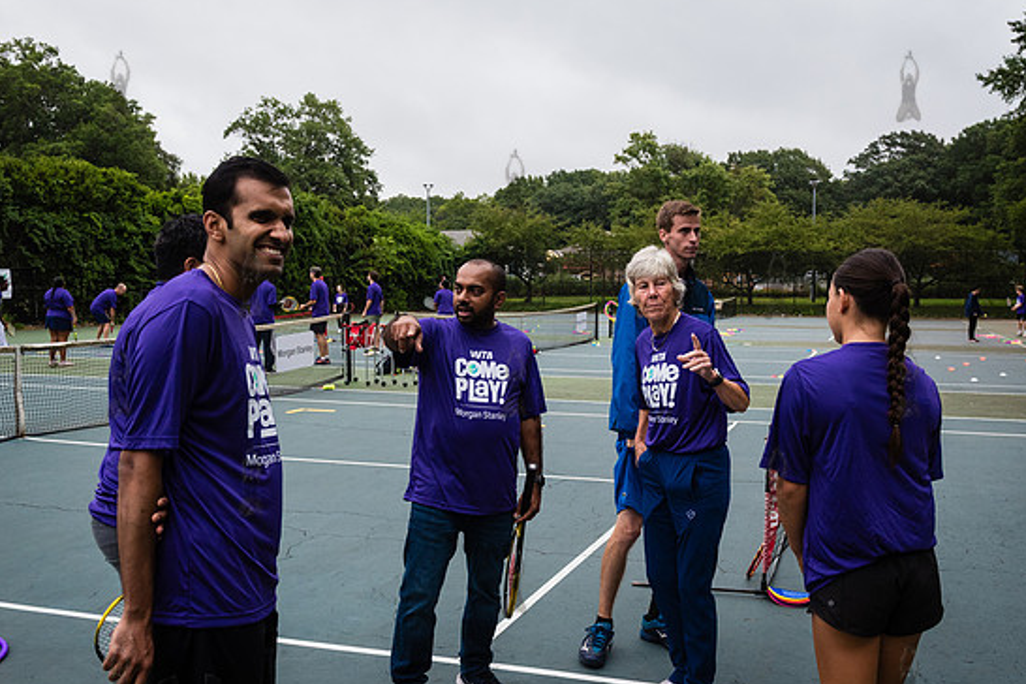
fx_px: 1026
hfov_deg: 53.0
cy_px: 351
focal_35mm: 36
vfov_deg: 36.9
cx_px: 566
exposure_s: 1/2000
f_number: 5
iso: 1600
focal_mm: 29
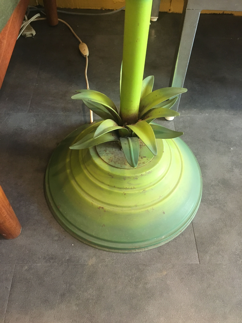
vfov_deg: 61.7
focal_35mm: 29
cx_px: 121
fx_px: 270
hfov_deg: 48.2
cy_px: 162
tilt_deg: -53.7
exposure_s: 1/25
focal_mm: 4.15
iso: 200
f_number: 2.2
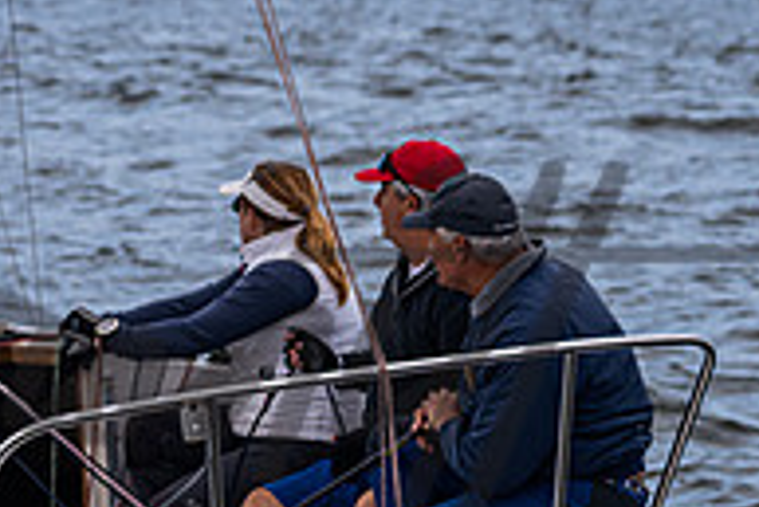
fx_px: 6351
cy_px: 348
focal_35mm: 301
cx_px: 63
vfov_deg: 4.6
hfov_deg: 6.8
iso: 400
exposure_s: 1/800
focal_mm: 100
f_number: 5.6
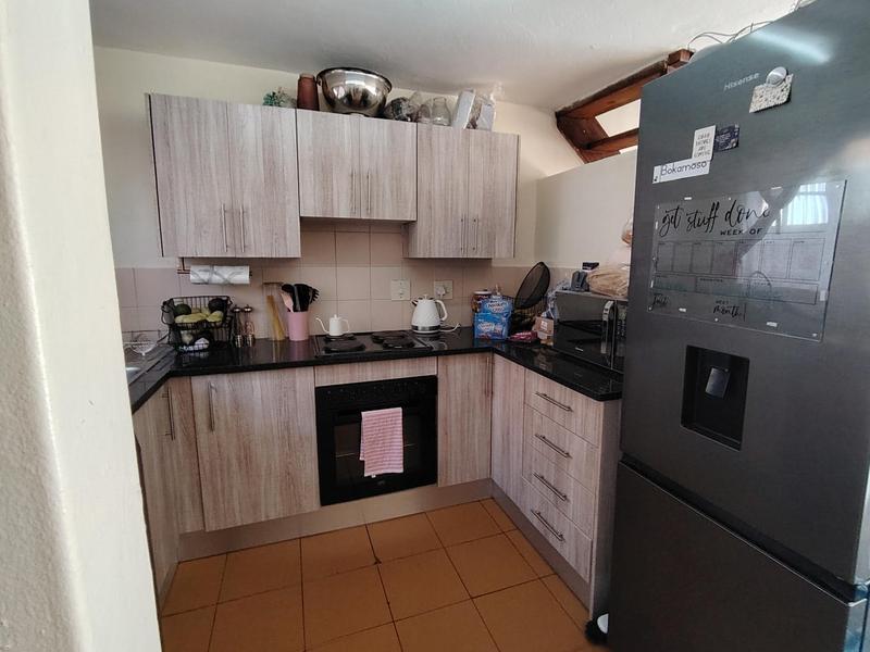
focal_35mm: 17
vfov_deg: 74.7
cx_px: 435
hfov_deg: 91.0
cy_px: 326
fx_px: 427
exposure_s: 1/60
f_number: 2.2
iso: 154
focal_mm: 1.42
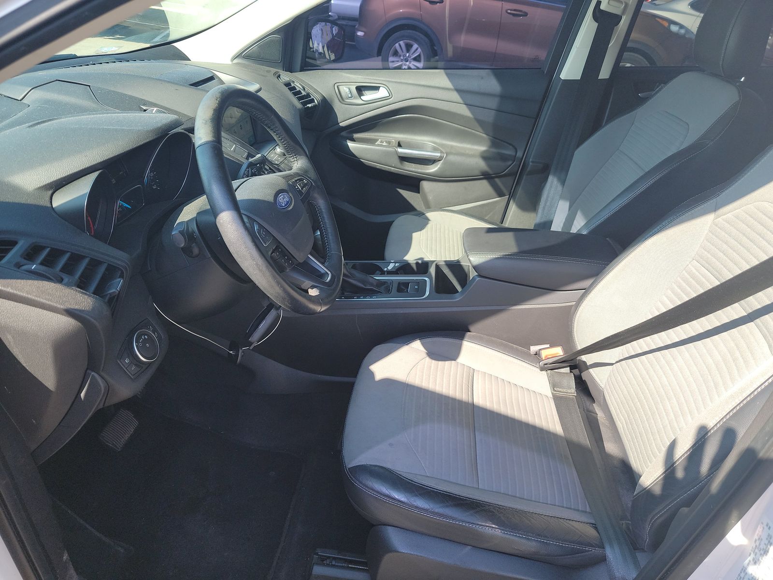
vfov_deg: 56.8
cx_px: 386
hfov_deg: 71.6
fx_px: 536
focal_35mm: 24
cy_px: 290
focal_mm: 6.7
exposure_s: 1/156
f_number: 1.8
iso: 50
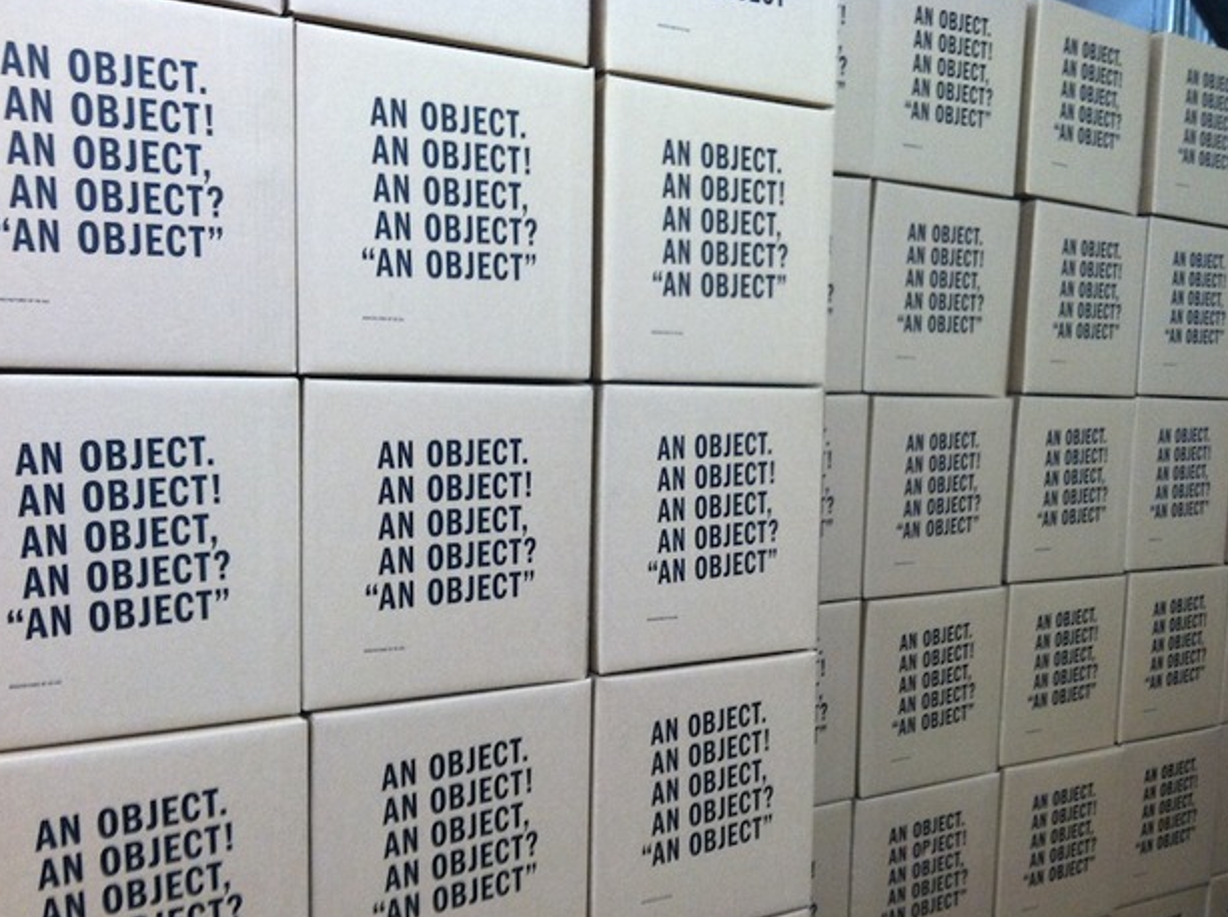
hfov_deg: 46.8
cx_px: 659
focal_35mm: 40
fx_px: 1417
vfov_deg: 35.8
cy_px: 502
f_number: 2.8
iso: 125
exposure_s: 1/15
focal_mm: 3.85
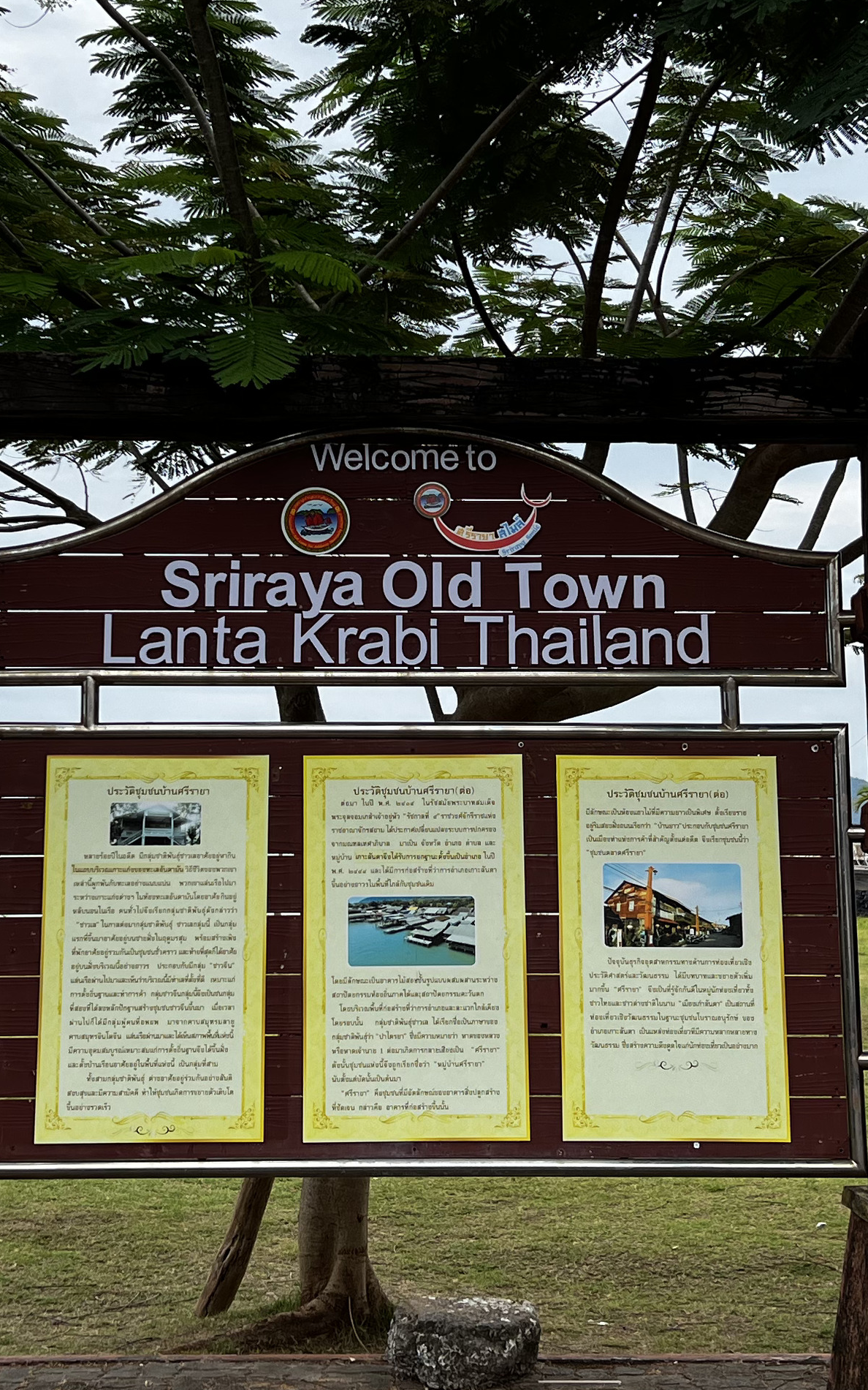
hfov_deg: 22.4
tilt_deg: +5.5
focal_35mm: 58
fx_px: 2195
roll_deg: -0.1
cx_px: 394
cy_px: 592
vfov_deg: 35.0
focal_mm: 5.7
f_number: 1.5
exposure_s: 1/2695
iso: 50
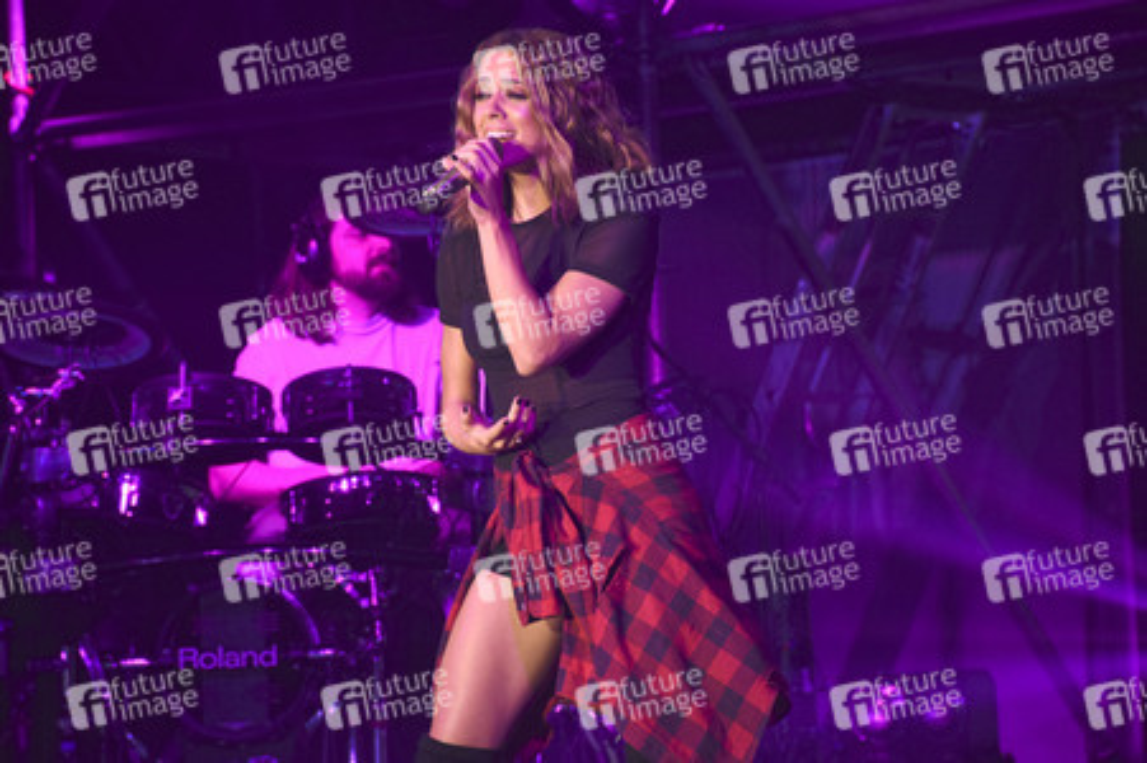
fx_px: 6686
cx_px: 574
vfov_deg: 6.5
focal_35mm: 210
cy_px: 382
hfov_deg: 9.8
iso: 900
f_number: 5.6
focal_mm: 140
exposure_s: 1/160
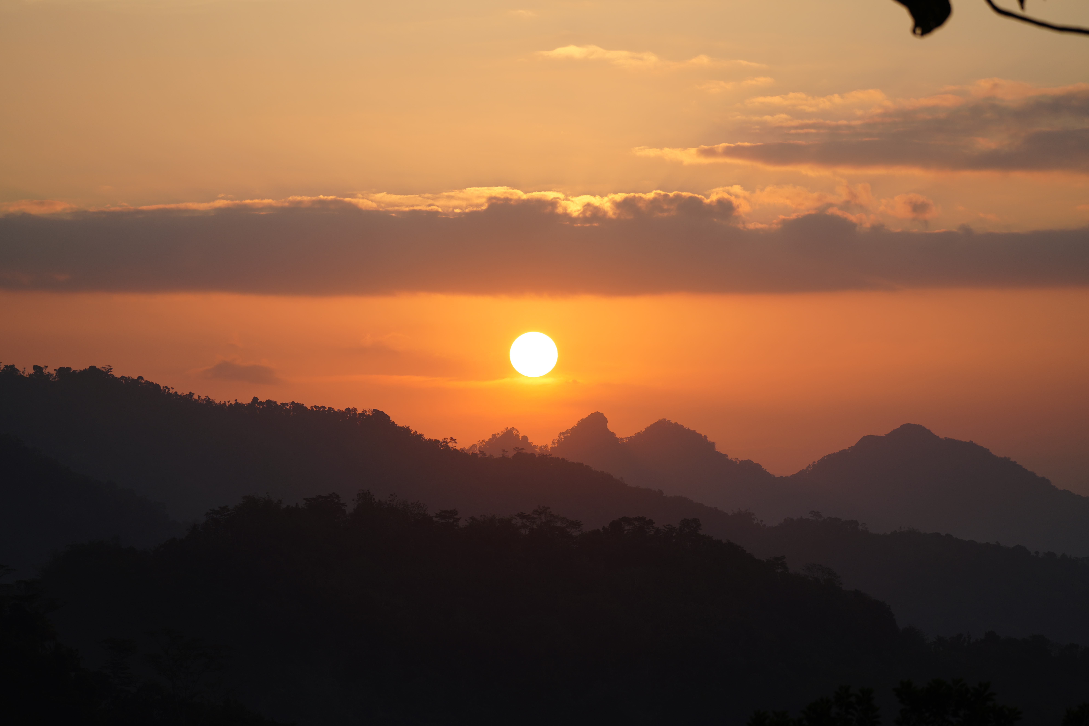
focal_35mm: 169
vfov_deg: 8.1
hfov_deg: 12.2
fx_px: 5113
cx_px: 544
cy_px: 363
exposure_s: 1/400
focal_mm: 169
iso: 100
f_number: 5.6
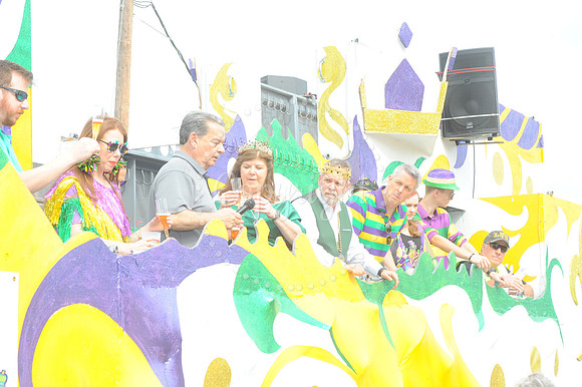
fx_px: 1066
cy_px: 194
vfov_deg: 20.6
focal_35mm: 66
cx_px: 291
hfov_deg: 30.5
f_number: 9
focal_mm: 66
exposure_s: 1/100
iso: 250
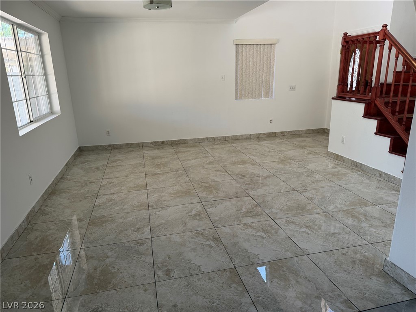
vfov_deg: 56.8
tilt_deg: -16.2
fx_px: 288
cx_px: 208
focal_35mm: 24
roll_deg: +2.1
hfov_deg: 71.6
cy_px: 156
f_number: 1.78
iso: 100
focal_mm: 6.76
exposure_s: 1/121
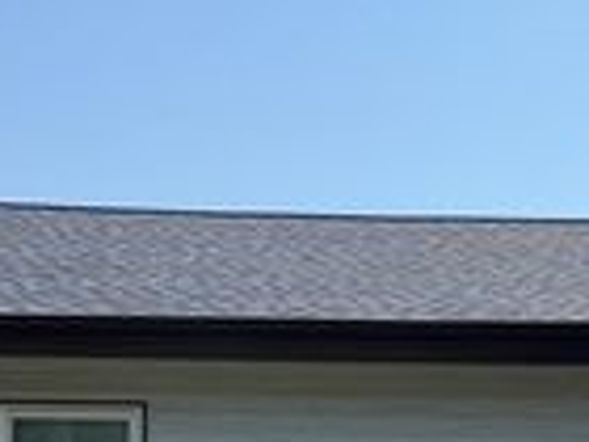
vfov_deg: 16.5
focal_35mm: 86
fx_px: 1463
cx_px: 332
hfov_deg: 22.7
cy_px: 516
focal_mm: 6.76
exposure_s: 1/5714
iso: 80
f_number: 1.78
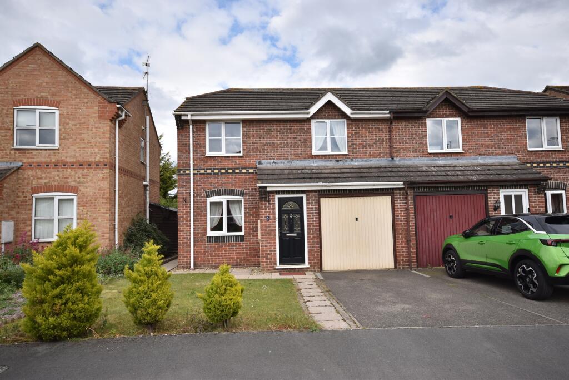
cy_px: 190
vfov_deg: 59.5
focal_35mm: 21
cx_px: 284
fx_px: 332
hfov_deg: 81.2
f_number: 8
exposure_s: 1/250
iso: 100
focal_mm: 14
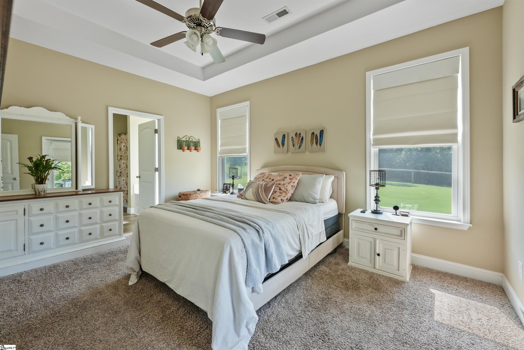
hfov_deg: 104.2
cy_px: 175
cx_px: 262
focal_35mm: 14
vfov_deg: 81.3
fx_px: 204
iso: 100
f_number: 5.6
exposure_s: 1/6
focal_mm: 14
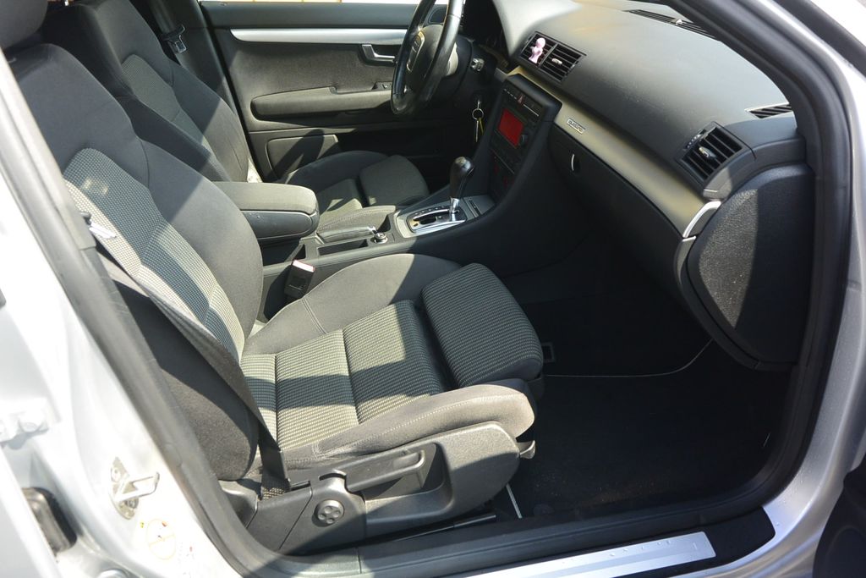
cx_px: 433
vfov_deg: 47.9
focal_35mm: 27
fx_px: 650
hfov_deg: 67.4
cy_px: 289
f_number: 4
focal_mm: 10
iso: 160
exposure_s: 1/320
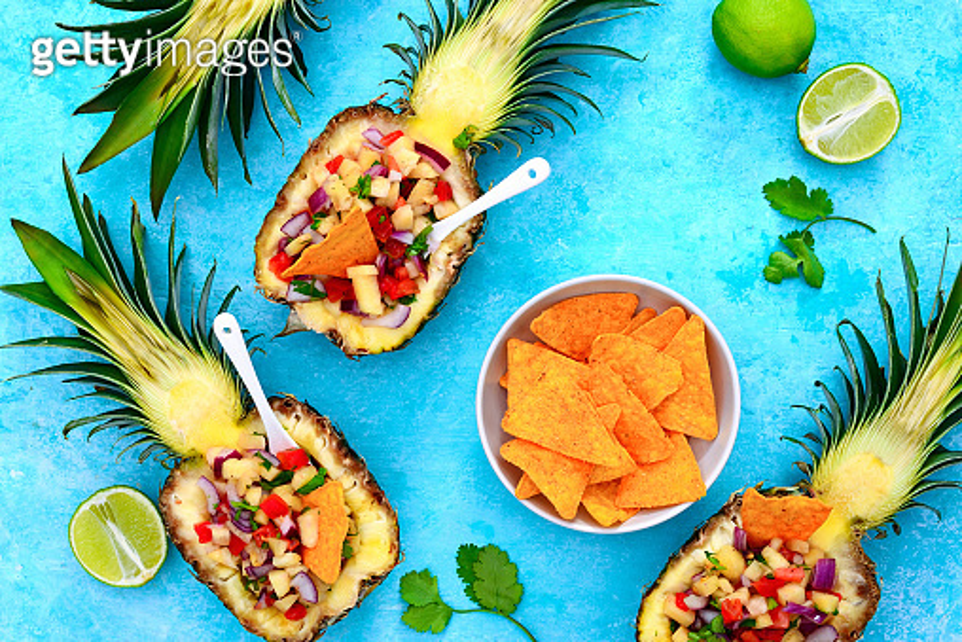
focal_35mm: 50
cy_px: 321
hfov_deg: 39.6
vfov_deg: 27.0
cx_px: 481
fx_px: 1336
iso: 100
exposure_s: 1
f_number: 10
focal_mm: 50
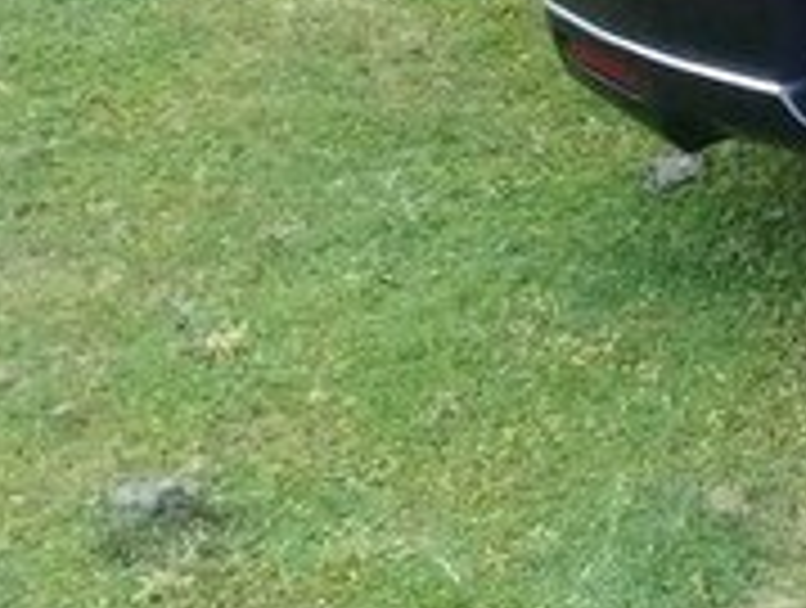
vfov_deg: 12.0
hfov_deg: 15.2
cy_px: -466
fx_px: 2660
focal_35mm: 114
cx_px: 1387
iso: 50
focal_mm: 3.3
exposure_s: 1/262
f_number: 2.2
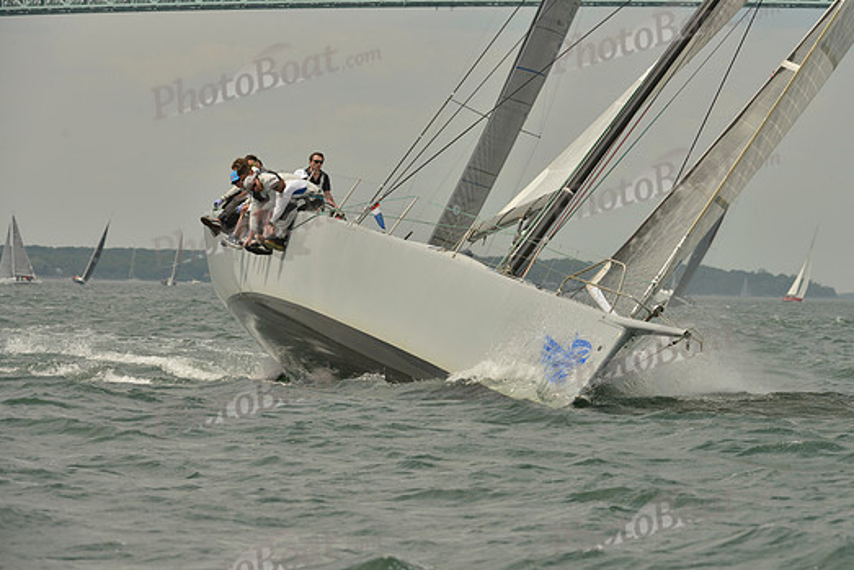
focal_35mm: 222
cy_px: 290
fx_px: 5267
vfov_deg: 6.2
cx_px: 467
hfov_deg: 9.3
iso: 280
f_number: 8
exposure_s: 1/1250
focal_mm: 200
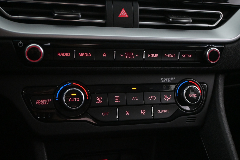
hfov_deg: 43.6
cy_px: 80
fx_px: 300
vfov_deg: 29.9
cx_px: 120
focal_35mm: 45
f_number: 4.8
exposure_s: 1/50
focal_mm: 30
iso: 4000
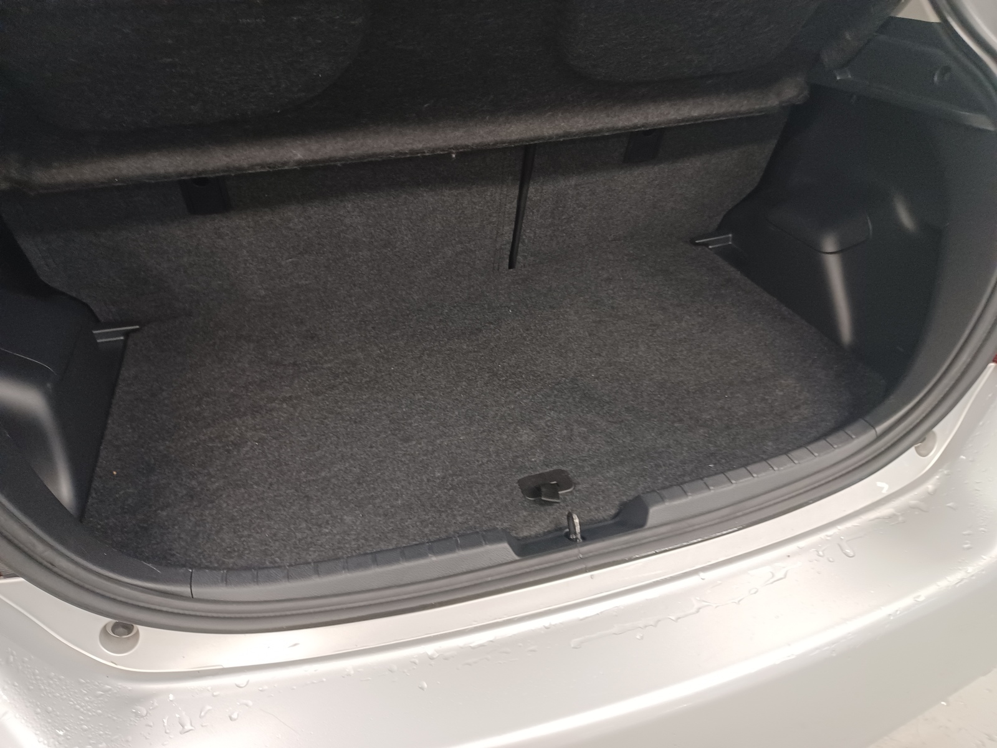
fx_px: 720
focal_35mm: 25
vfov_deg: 54.9
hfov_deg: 69.4
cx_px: 498
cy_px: 374
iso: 320
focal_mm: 4.6
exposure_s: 1/50
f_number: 1.8
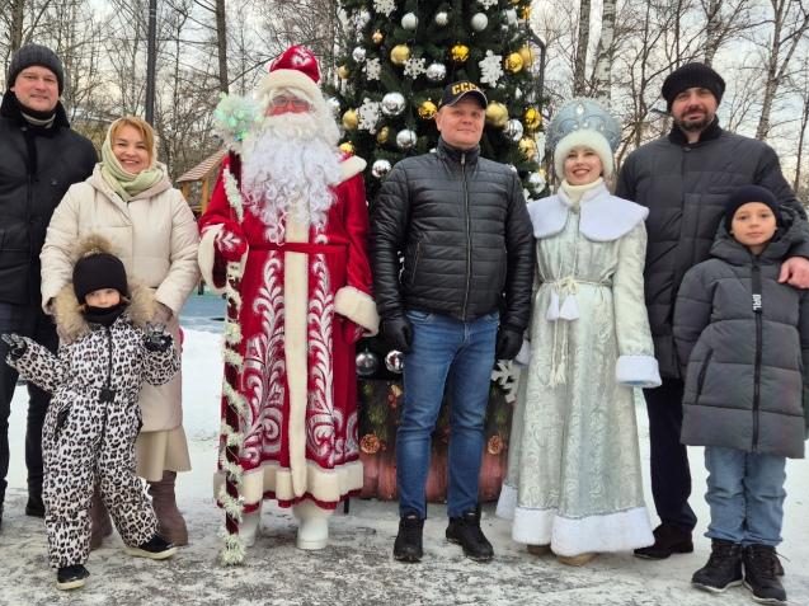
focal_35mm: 37
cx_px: 335
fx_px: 864
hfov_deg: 49.9
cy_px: 304
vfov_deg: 38.6
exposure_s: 1/180
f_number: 1.8
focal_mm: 5.4
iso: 25
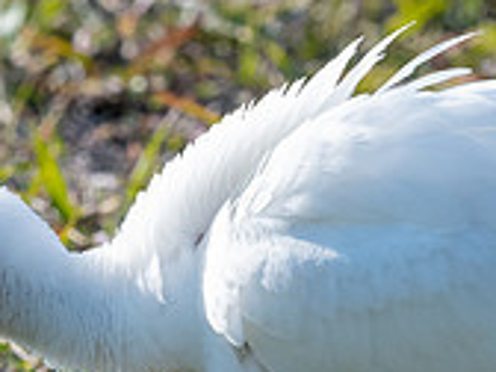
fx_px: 26737
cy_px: 230
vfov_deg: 0.8
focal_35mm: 1866
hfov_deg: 1.1
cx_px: 149
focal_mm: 300
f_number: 5.6
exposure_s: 1/1600
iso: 400
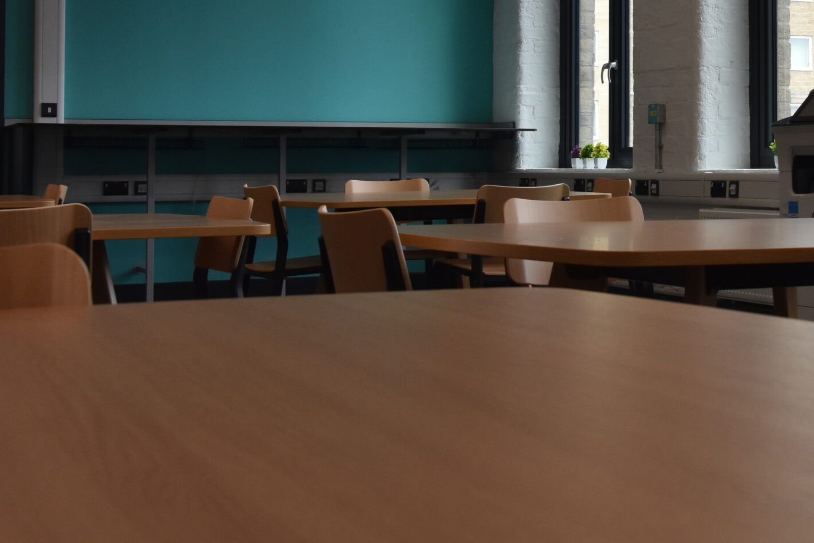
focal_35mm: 68
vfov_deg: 19.8
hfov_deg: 28.7
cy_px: 85
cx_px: 703
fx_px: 1535
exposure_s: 1/200
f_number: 7.1
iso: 800
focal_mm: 25
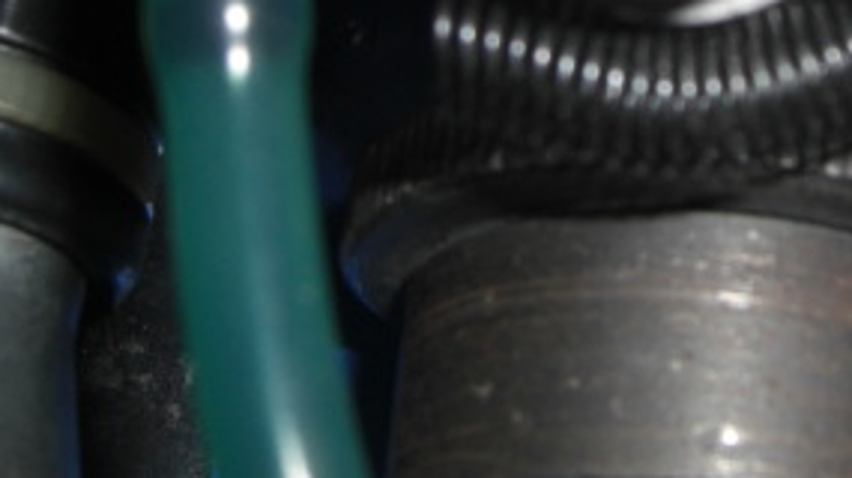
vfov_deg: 12.5
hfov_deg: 22.5
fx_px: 2100
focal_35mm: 93
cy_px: -176
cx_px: 738
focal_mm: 7.9
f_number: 4
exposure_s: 1/60
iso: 80
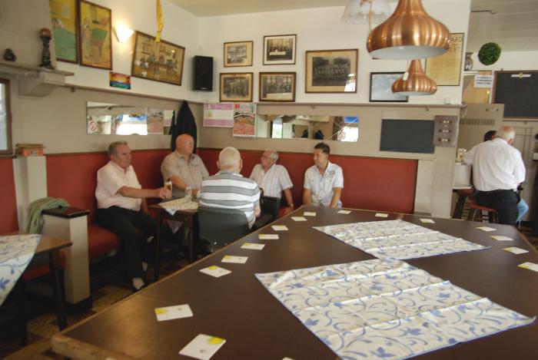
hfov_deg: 67.3
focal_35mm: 27
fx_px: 404
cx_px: 269
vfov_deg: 48.1
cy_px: 180
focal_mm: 18
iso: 400
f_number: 4
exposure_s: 1/25
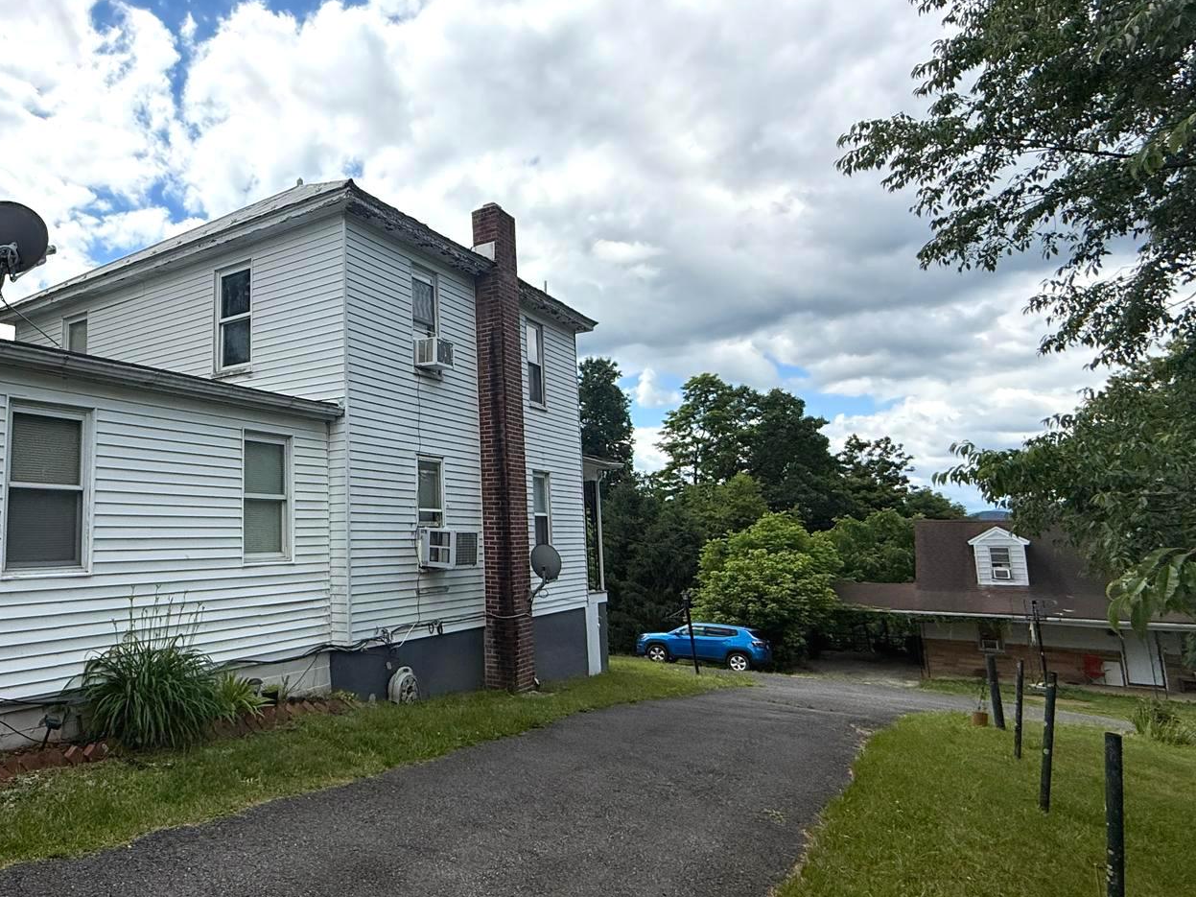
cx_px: 276
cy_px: 439
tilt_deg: +8.7
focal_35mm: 23
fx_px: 795
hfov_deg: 68.3
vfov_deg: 58.9
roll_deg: +0.1
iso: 50
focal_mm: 2.22
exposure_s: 1/2841
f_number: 2.2
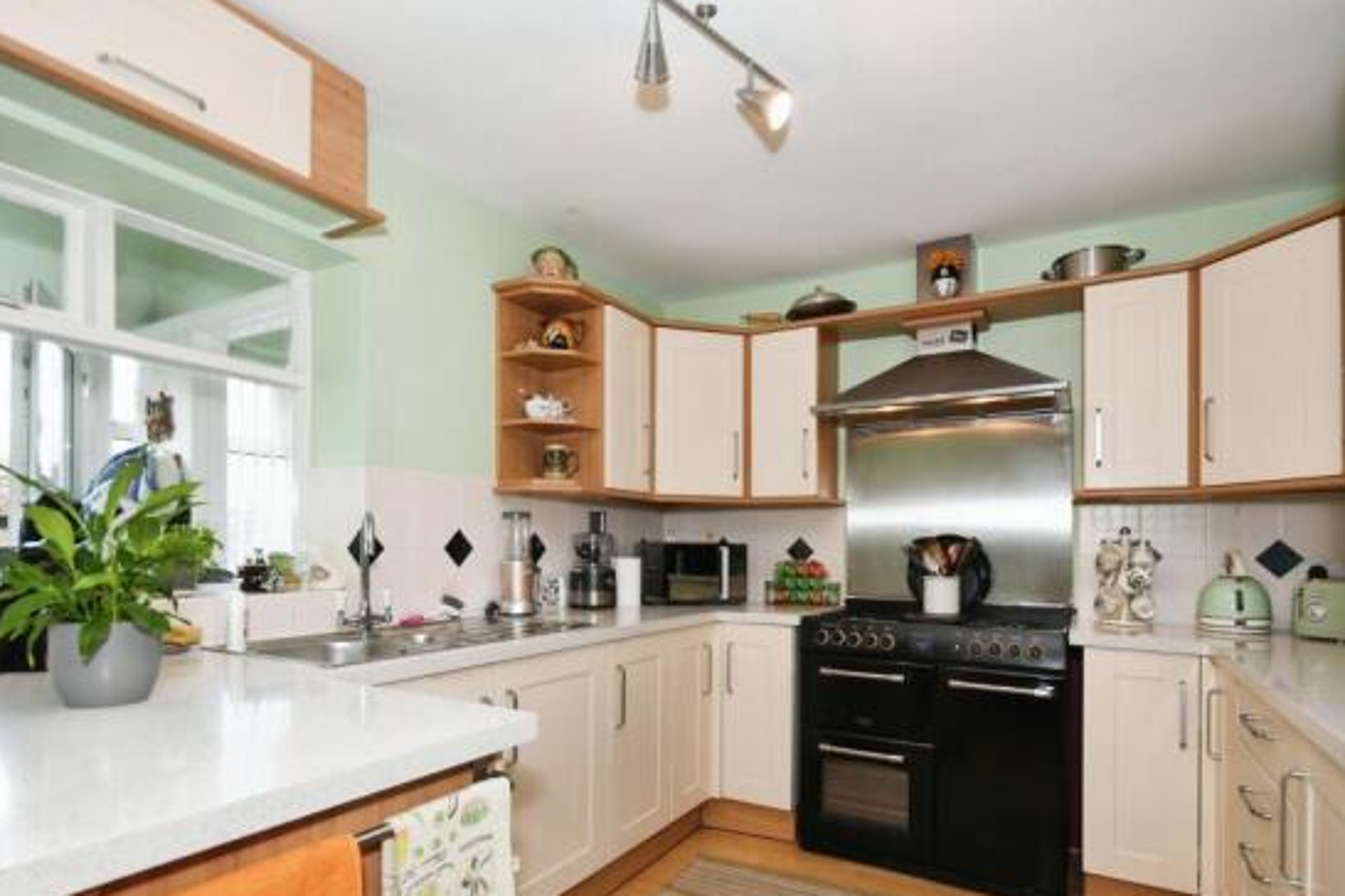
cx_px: 679
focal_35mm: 18
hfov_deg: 90.0
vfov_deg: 66.8
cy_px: 533
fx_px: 672
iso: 400
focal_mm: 10
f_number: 8
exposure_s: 1/60
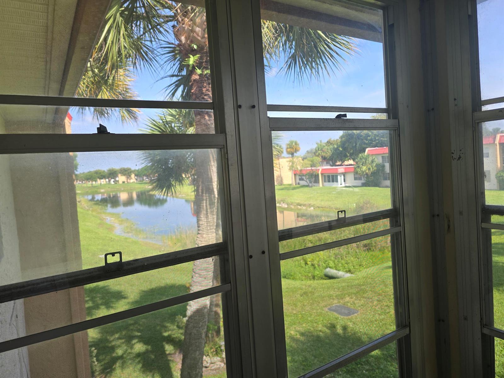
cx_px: 252
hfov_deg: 73.9
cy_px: 189
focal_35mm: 23
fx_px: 335
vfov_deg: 58.9
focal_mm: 6.3
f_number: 1.7
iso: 12
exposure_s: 1/327
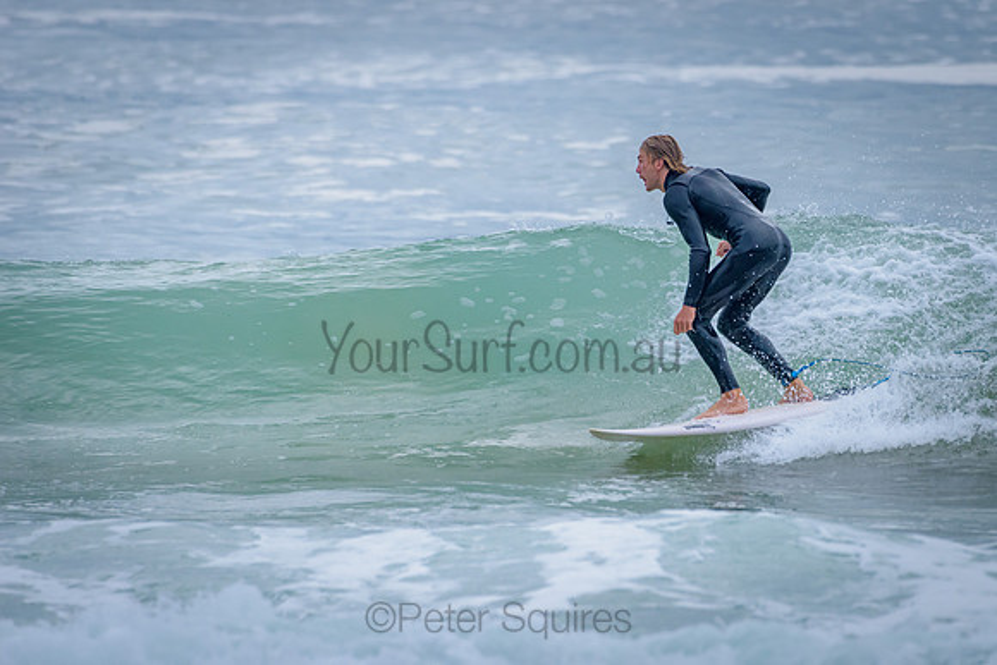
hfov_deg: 3.4
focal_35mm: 613
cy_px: 319
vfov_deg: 2.2
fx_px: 16978
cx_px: 607
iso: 800
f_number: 6.3
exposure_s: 1/2000
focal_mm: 500
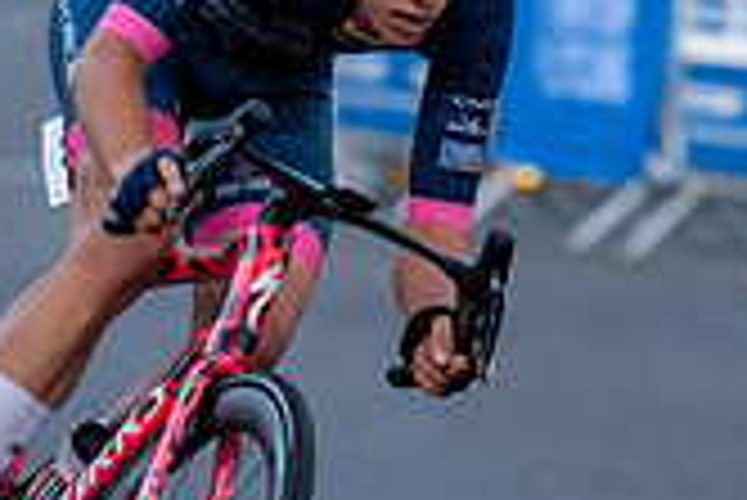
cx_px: 434
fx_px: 14703
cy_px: 372
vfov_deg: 1.9
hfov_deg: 2.9
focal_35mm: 708
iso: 1000
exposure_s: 1/640
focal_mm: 148
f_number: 3.2
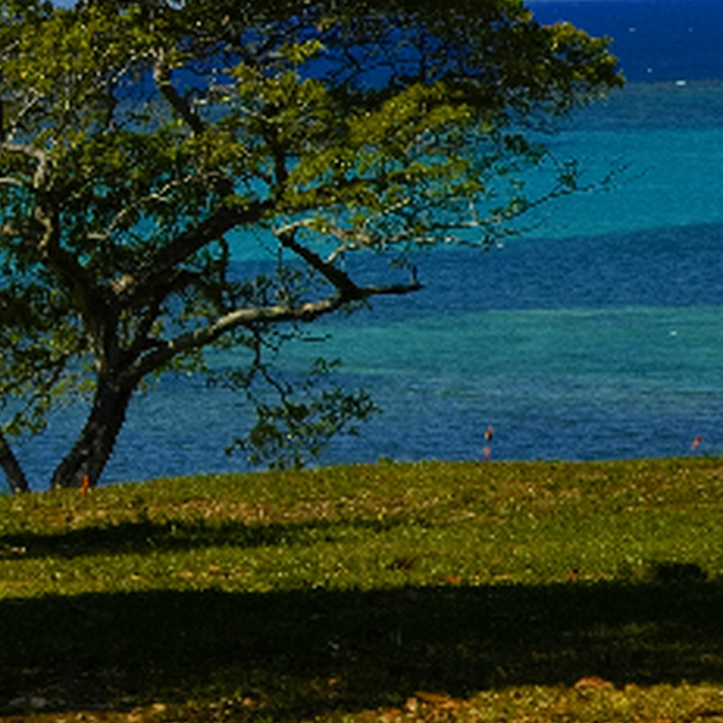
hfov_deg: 7.0
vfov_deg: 7.1
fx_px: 5860
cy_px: 203
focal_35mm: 248
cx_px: -186
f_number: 10
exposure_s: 1/400
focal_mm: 62
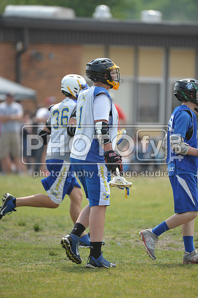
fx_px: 3304
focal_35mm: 400
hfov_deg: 3.4
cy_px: 149
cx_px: 99
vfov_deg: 5.2
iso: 640
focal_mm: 400
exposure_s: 1/2000
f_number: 4
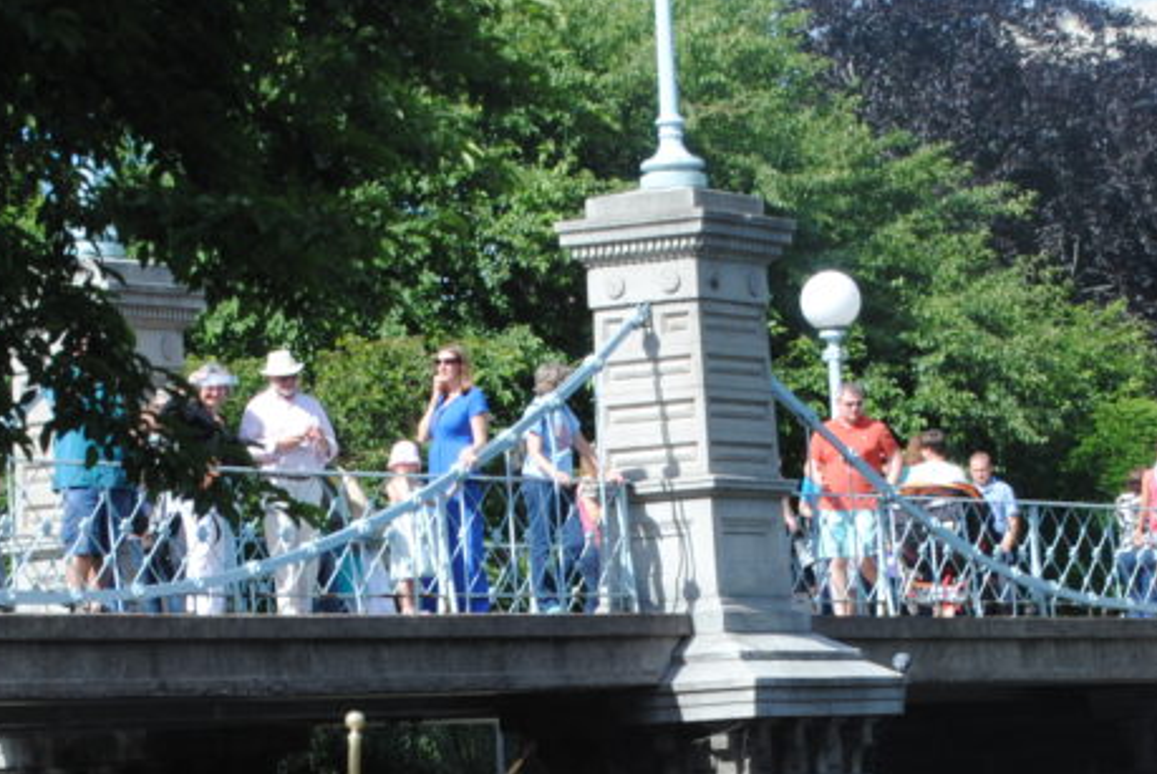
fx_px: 5923
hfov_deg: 11.2
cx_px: 691
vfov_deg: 7.4
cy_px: 856
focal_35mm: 184
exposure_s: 1/40
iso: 200
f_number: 14
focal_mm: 55
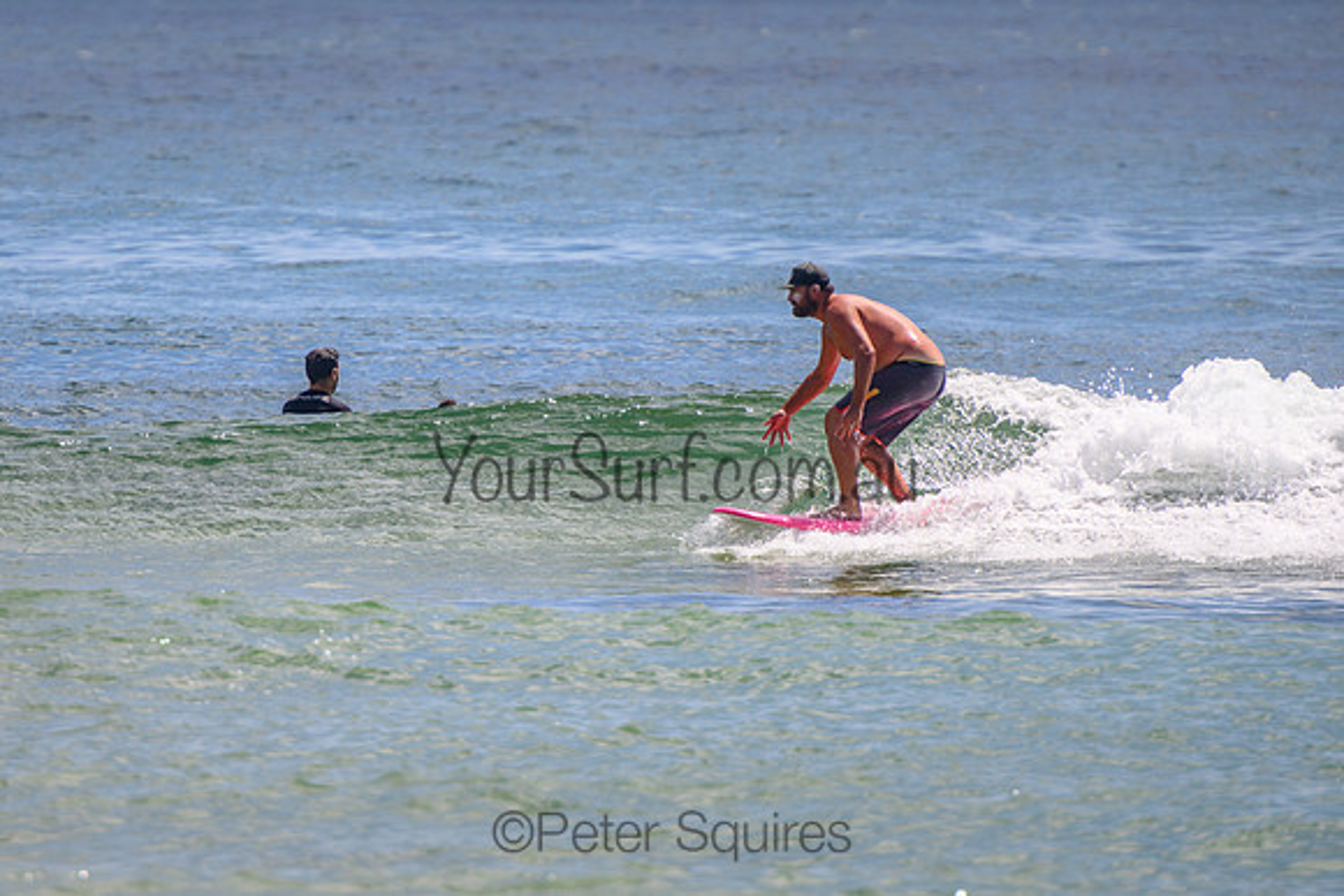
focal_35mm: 550
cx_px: 475
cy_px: 400
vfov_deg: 2.5
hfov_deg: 3.7
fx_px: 20532
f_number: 5.6
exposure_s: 1/2000
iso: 250
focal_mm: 400
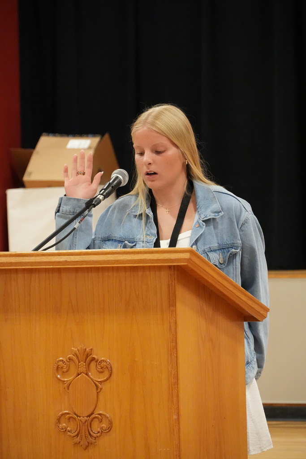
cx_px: 153
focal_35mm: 148
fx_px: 1893
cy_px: 230
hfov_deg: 9.2
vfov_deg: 13.8
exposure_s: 1/250
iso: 8000
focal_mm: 99
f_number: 5.6
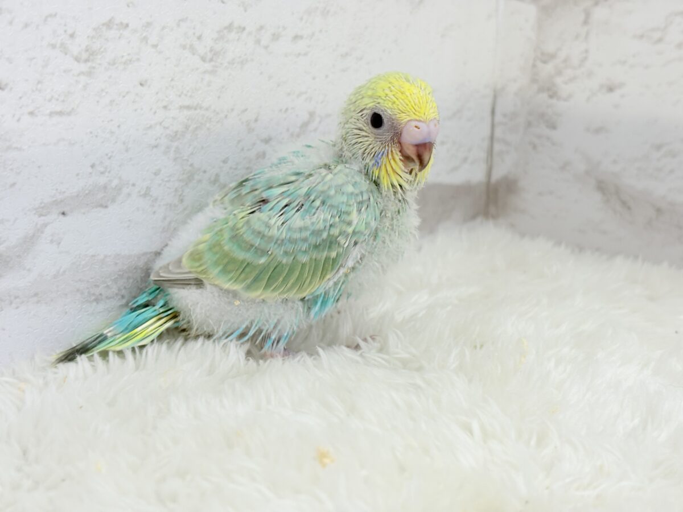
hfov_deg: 36.8
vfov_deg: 28.0
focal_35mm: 52
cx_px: 342
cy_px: 256
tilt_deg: -15.1
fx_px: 1026
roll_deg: -0.9
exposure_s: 1/100
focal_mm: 5.96
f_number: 1.6
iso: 64
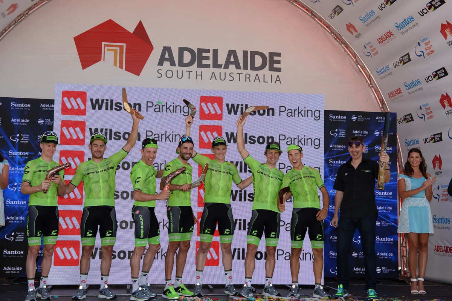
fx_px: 690
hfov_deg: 36.3
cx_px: 226
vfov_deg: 24.6
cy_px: 150
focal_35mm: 55
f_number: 6.3
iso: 200
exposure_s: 1/250
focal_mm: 55
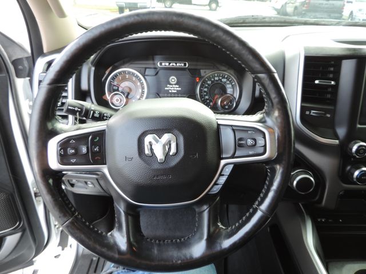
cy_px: 137
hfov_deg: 71.6
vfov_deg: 56.8
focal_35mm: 24
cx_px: 183
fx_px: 254
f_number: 3
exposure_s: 1/30
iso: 140
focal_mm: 4.3
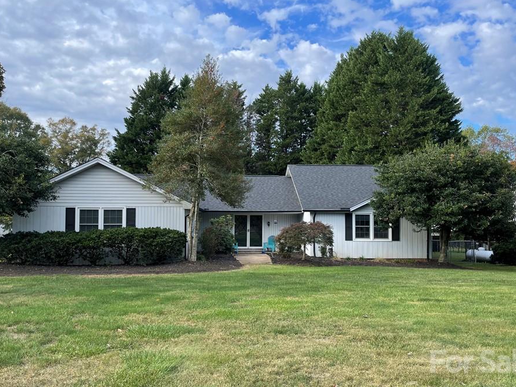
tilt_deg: +1.5
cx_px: 250
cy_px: 211
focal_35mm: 30
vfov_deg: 46.8
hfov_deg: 59.9
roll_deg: -0.5
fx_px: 447
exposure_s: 1/940
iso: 32
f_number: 1.6
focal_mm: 4.2
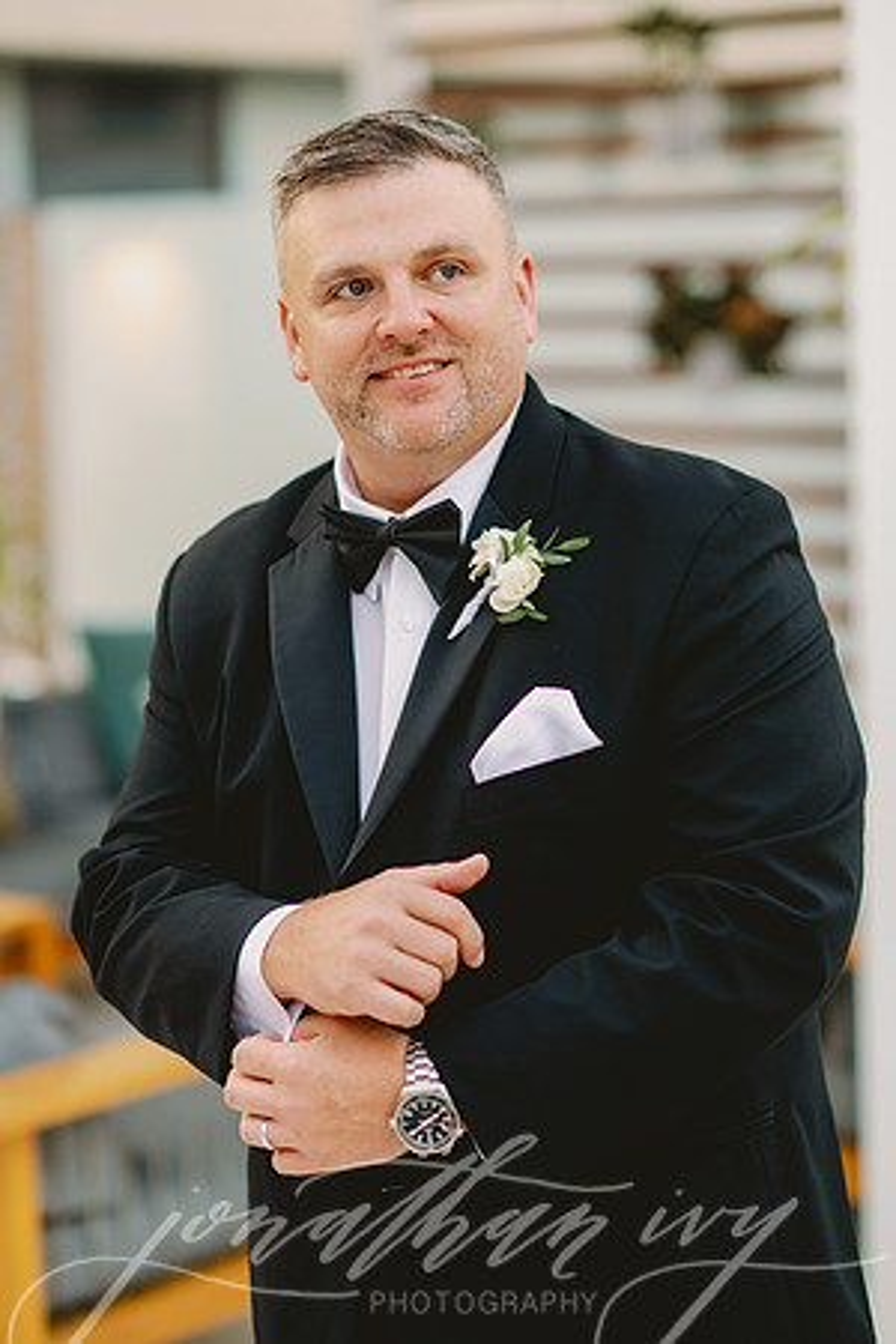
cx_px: 448
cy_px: 672
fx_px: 3173
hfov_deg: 16.1
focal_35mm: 85
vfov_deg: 23.9
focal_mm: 85
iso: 640
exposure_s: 1/250
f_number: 2
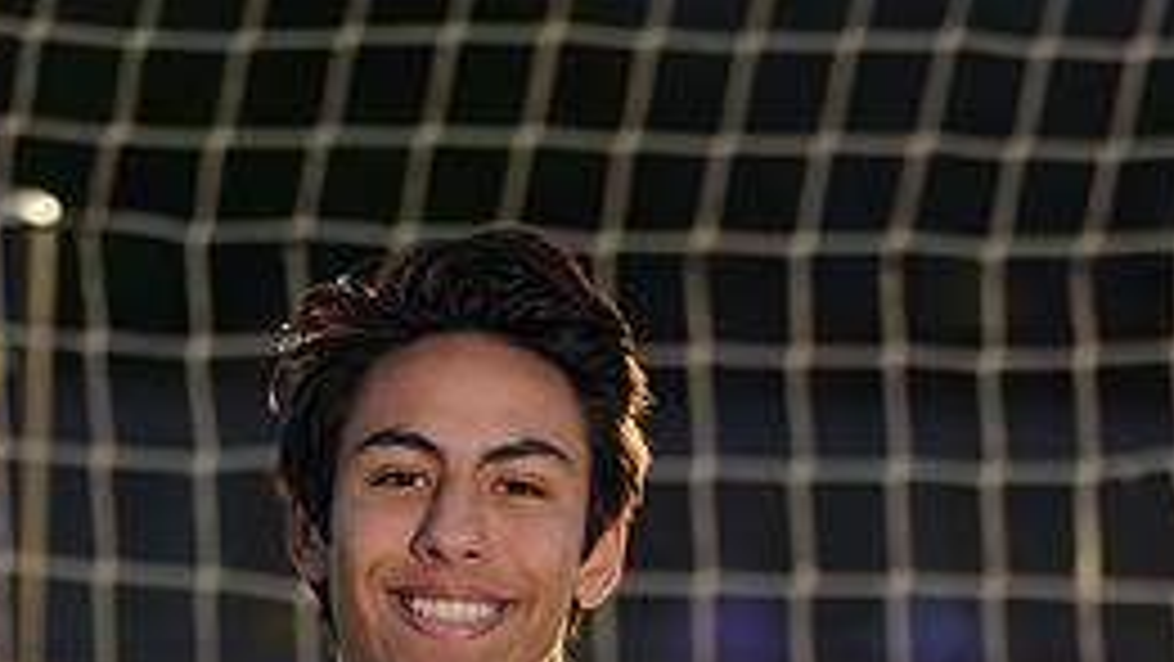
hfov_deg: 2.6
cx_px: 371
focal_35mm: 828
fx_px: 25783
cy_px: 1153
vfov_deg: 1.5
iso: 100
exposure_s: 1/200
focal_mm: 355
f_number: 8
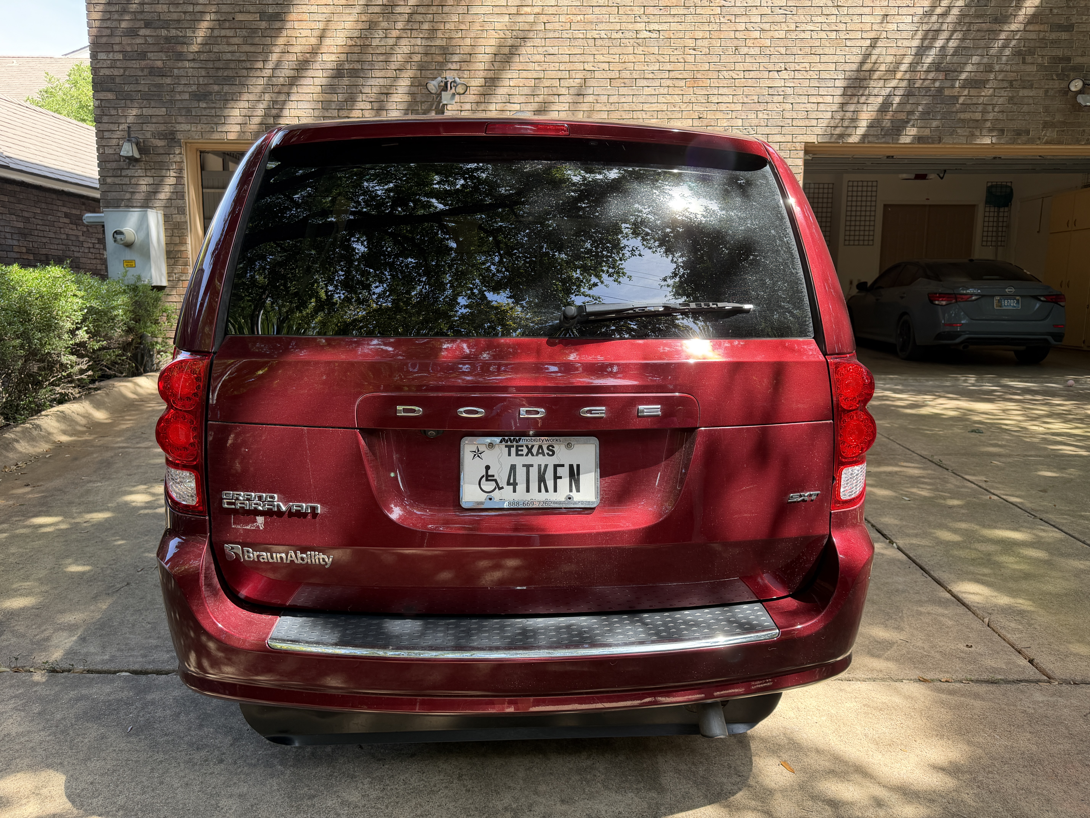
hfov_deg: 71.6
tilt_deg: -7.9
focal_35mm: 24
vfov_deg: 56.8
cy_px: 409
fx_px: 756
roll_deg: -0.6
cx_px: 545
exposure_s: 1/196
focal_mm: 6.76
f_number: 1.78
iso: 80
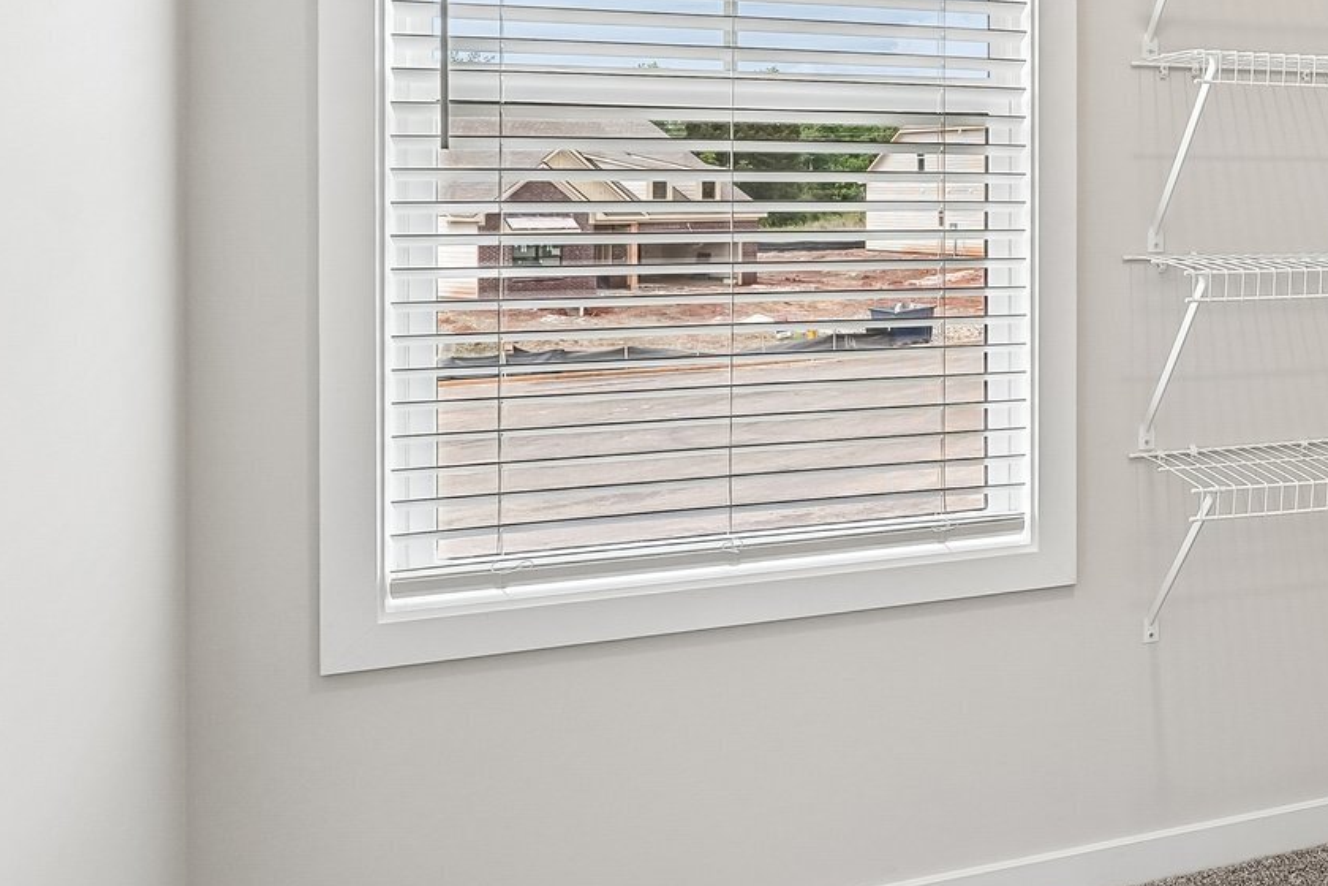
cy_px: 186
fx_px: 1439
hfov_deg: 41.9
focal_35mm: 39
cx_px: 1374
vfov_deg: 33.3
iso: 800
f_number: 8
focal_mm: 16
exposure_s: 1/125
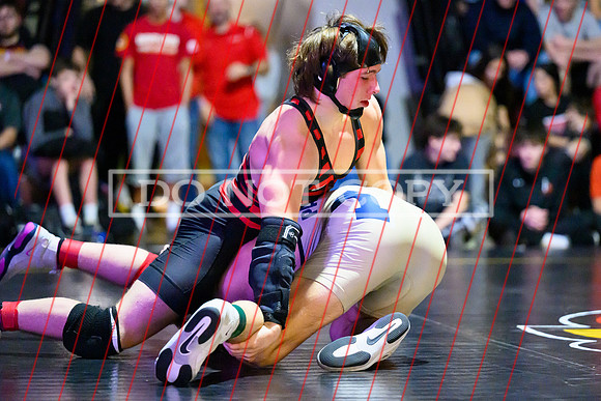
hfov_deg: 14.1
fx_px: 2425
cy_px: 184
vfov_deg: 9.5
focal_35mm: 145
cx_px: 315
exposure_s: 1/500
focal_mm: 130
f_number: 2.8
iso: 12800
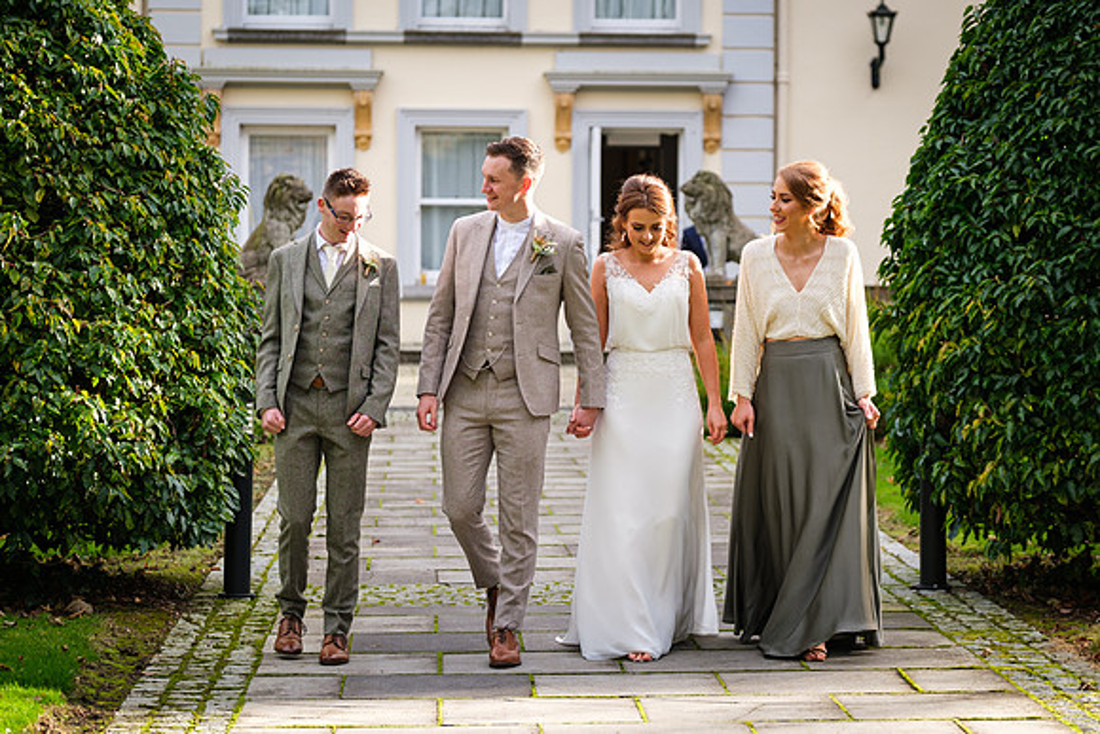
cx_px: 537
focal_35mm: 111
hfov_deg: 18.5
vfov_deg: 12.4
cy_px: 362
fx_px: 3378
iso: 250
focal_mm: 71.5
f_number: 2.8
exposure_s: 1/500
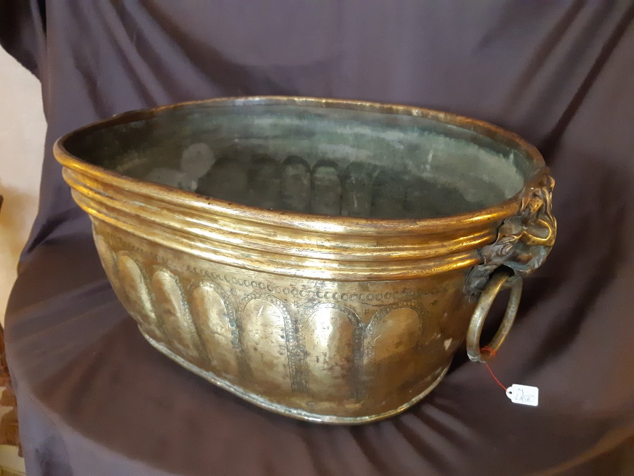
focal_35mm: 26
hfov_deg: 67.3
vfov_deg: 53.1
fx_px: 476
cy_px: 238
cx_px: 317
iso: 500
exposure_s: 1/25
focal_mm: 3.93
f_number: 1.7
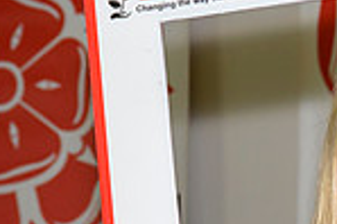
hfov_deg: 9.6
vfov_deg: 6.5
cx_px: 506
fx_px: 1954
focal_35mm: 209
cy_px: 233
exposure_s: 1/100
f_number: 5
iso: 3200
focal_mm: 43
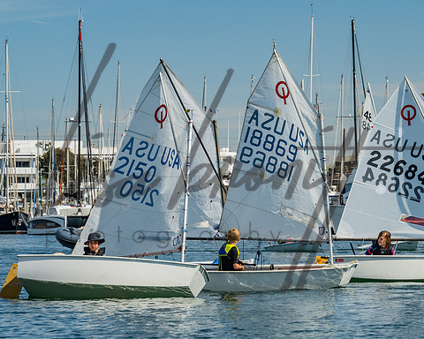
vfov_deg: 7.0
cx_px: 282
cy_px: 158
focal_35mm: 220
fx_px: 2761
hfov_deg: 8.8
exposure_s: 1/320
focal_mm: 150
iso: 250
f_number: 10
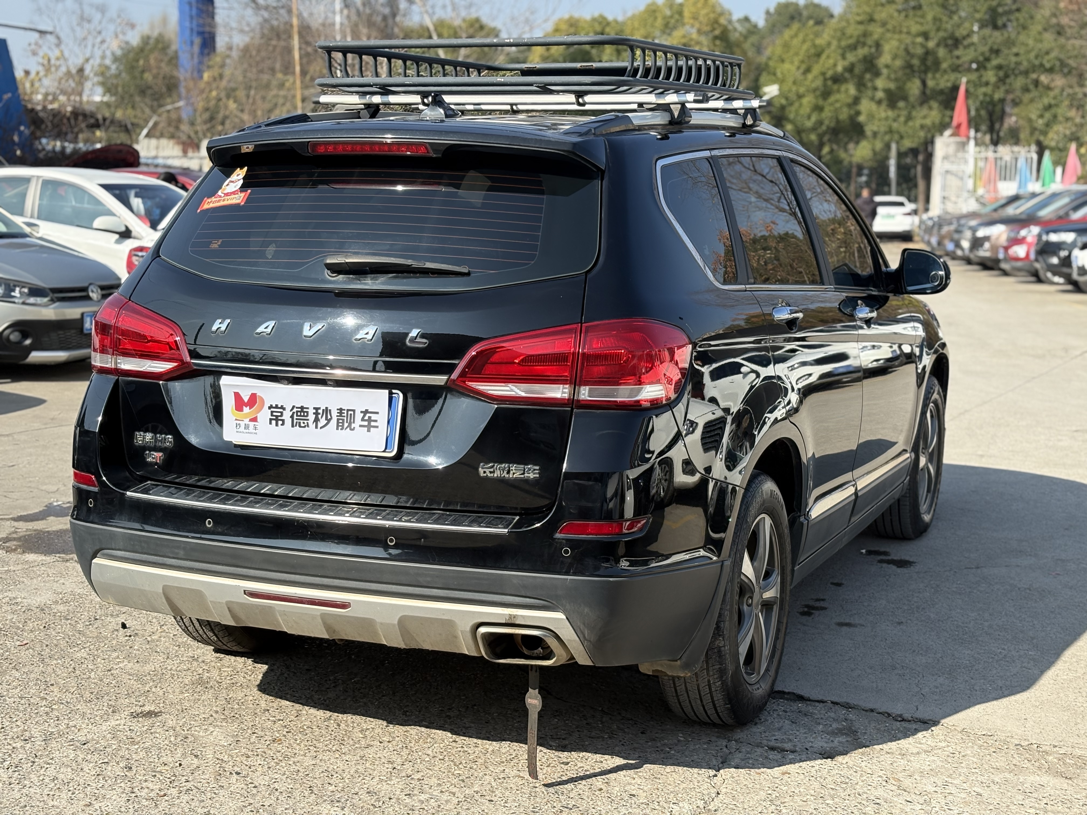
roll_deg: -1.0
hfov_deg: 36.8
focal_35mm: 52
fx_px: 1633
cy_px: 408
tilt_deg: -8.2
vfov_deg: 28.0
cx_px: 544
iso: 40
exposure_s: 1/1799
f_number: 1.6
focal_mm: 5.96
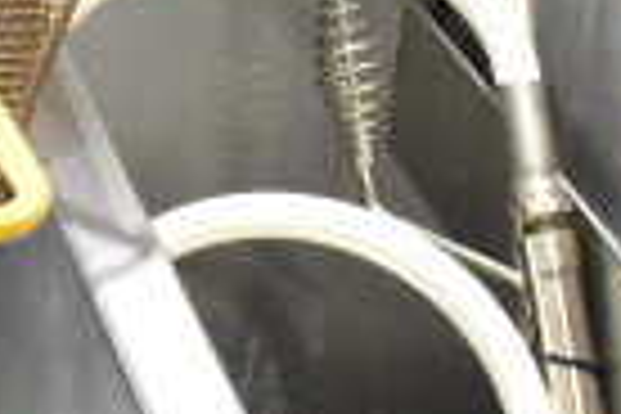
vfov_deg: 7.9
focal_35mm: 172
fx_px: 2967
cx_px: -680
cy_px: -7
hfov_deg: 10.8
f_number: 7.1
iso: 6400
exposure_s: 1/200
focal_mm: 26
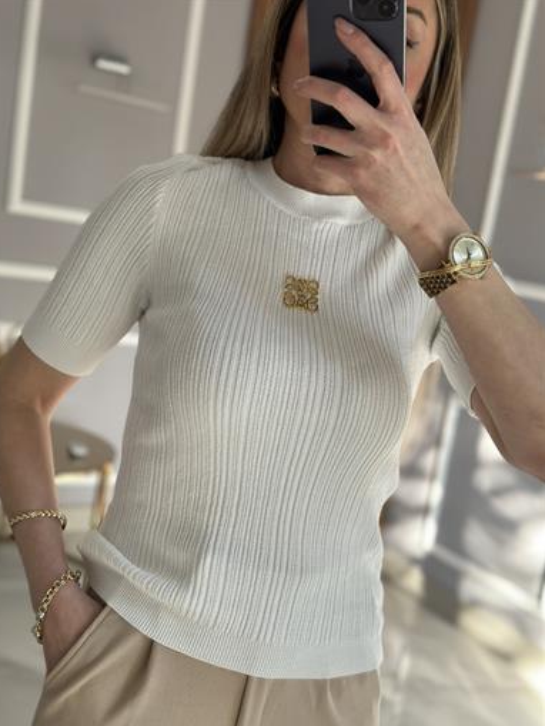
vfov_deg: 38.9
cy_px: 367
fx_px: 1028
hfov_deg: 29.7
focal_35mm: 49
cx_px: 268
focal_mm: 6.86
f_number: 1.78
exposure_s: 1/133
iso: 80
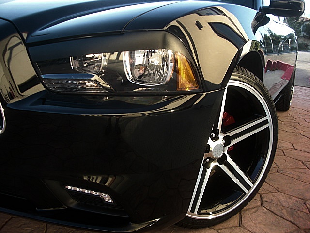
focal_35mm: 36
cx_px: 155
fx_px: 322
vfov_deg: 39.7
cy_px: 116
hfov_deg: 51.4
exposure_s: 1/80
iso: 50
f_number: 2.8
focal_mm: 6.3
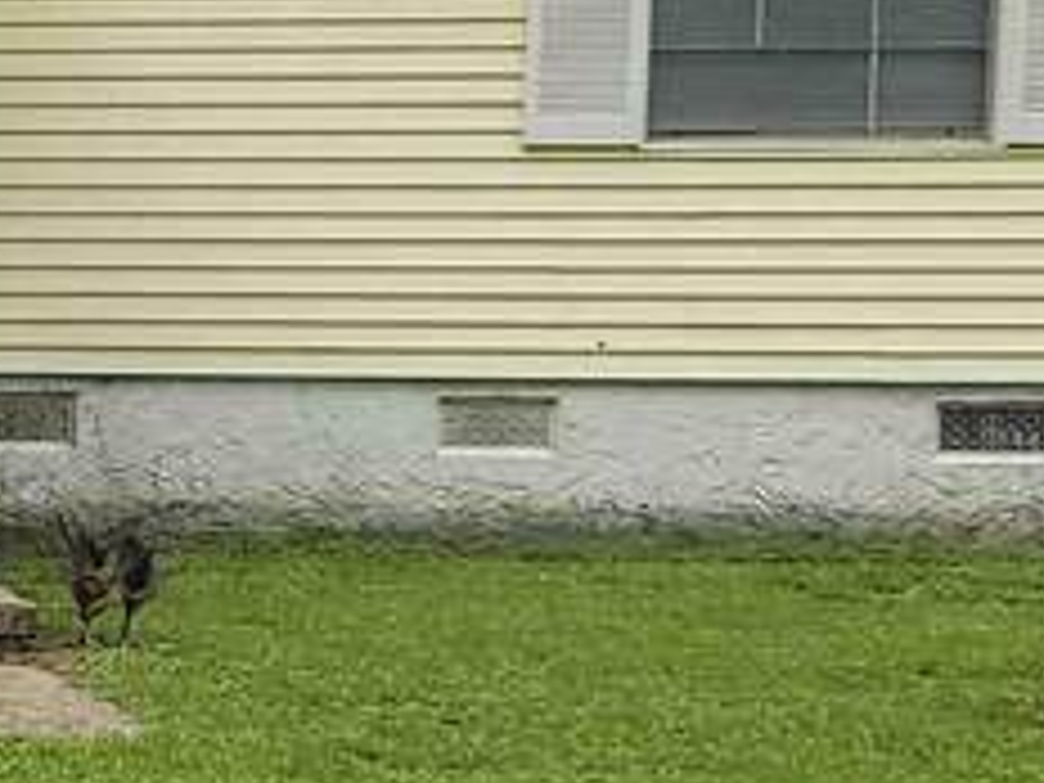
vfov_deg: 10.7
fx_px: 4162
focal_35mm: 138
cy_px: 270
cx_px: -1656
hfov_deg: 11.3
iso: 20
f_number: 1.8
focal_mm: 7
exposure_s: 1/236
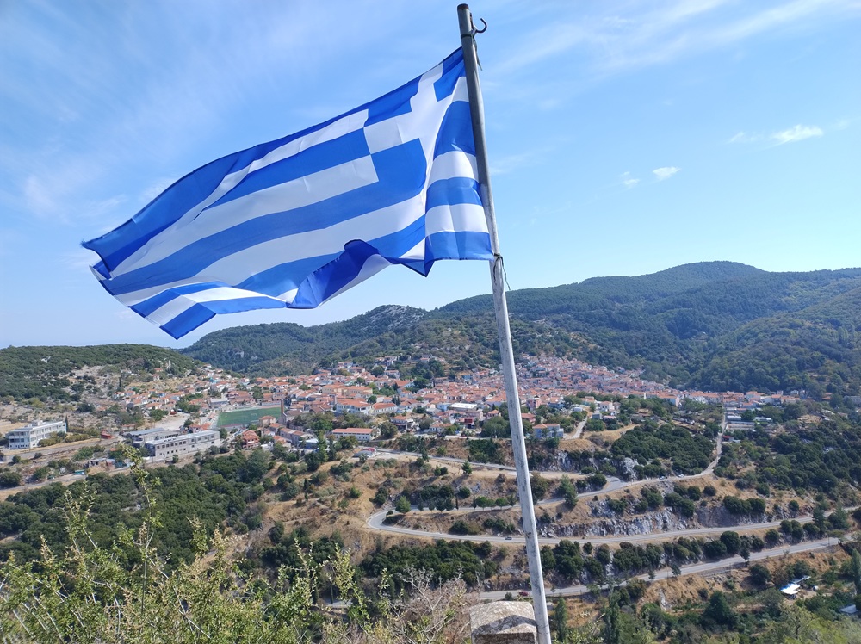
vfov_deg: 54.8
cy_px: 322
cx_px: 430
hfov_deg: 69.4
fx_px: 621
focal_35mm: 25
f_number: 1.7
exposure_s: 1/539
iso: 104
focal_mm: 4.71
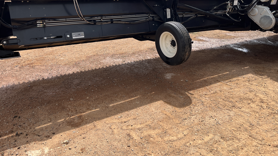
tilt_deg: -11.9
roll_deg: -0.6
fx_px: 214
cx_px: 136
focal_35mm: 29
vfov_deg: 39.8
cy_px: 55
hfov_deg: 66.1
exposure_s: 1/1776
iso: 50
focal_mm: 5.1
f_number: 1.6
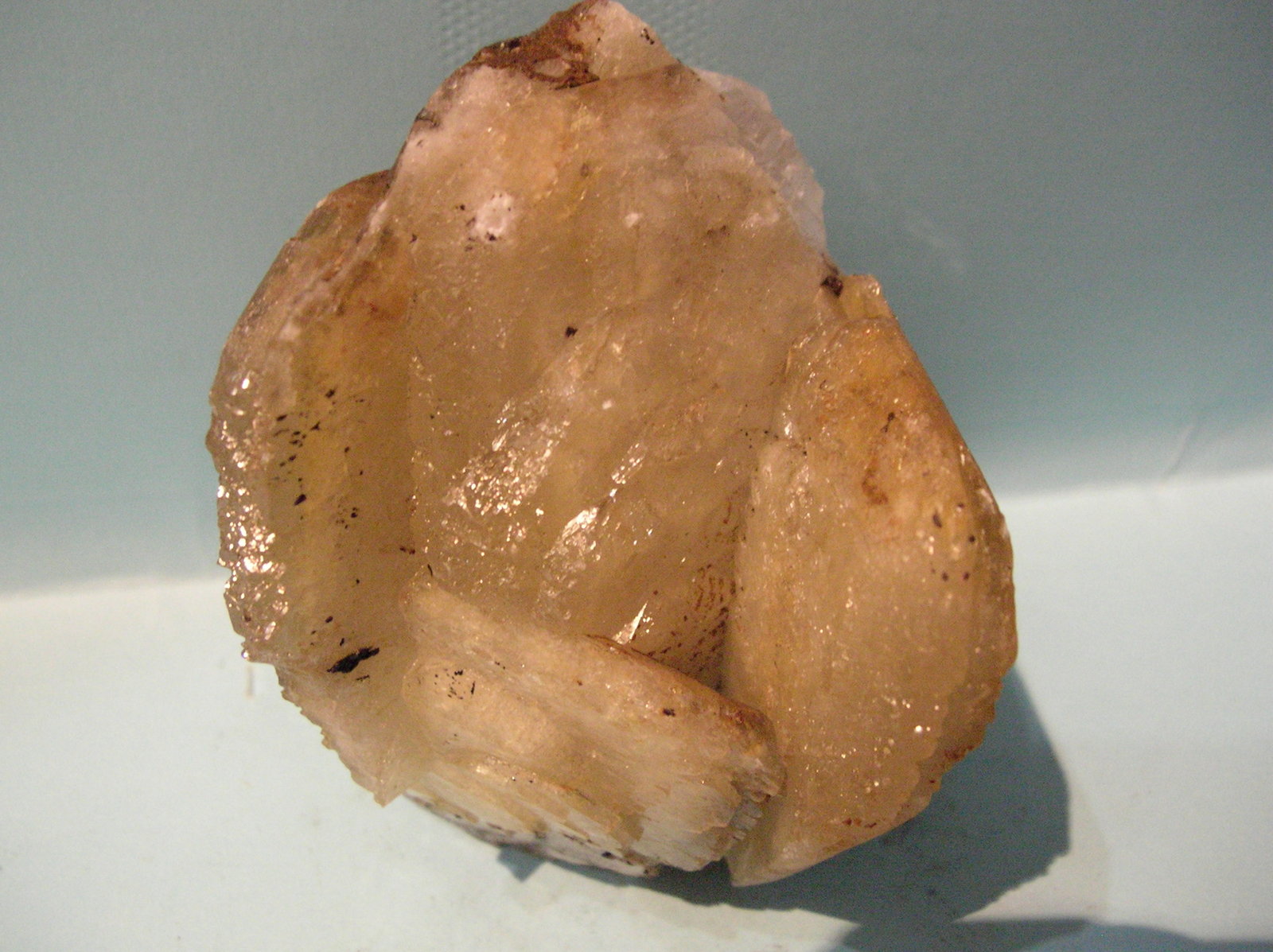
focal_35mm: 36
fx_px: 1323
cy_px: 476
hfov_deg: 51.4
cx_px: 636
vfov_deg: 39.6
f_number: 2.7
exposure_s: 1/4.5
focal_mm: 6
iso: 300
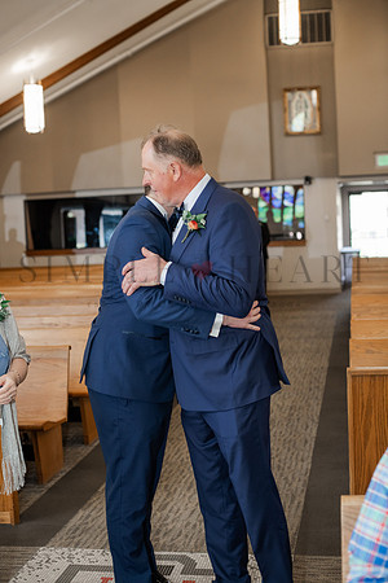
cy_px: 292
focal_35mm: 50
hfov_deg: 27.0
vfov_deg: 39.6
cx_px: 194
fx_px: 808
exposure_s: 1/160
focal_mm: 50
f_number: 3.5
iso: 640
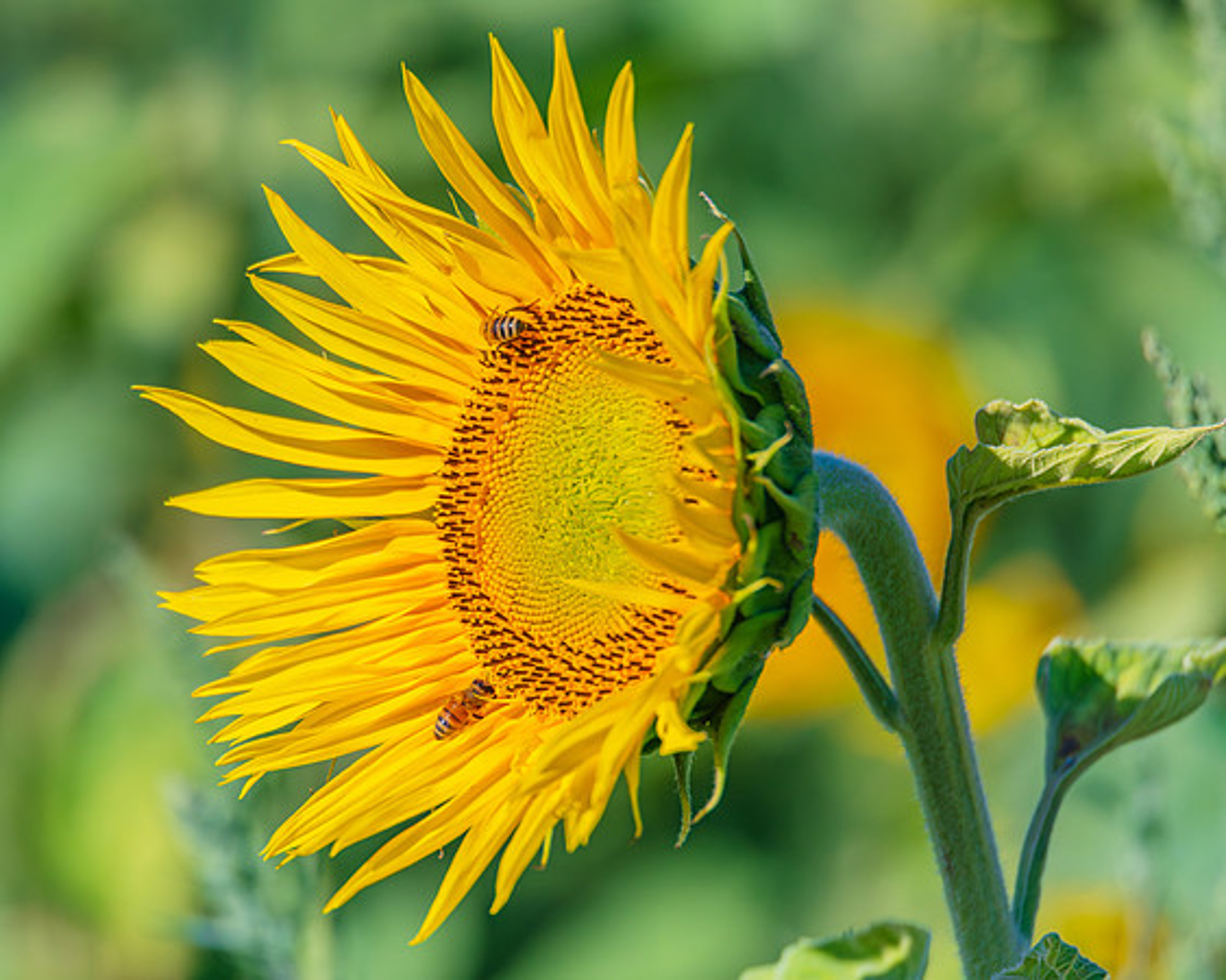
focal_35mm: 676
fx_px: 24510
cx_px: 490
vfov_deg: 2.3
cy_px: 490
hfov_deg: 2.9
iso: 800
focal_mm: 600
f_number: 6.3
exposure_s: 1/5000
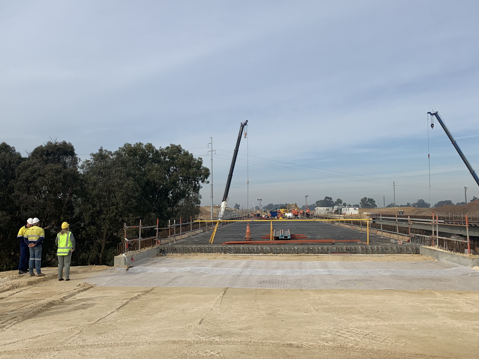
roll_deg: -0.2
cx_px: 157
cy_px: 179
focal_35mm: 35
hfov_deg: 51.6
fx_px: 484
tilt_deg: +3.4
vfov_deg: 40.7
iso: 25
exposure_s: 1/2915
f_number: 1.8
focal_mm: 4.25
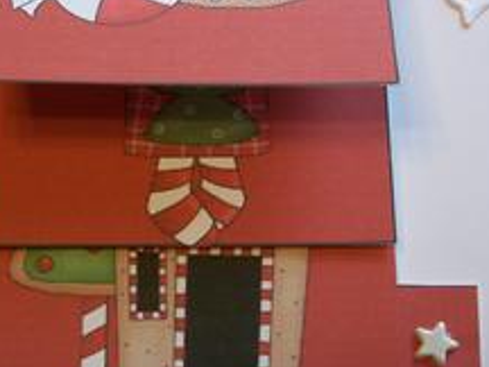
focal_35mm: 73
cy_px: 122
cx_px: 199
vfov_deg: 20.1
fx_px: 1031
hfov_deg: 26.6
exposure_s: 1/100
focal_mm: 6.3
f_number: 3.1
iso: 80
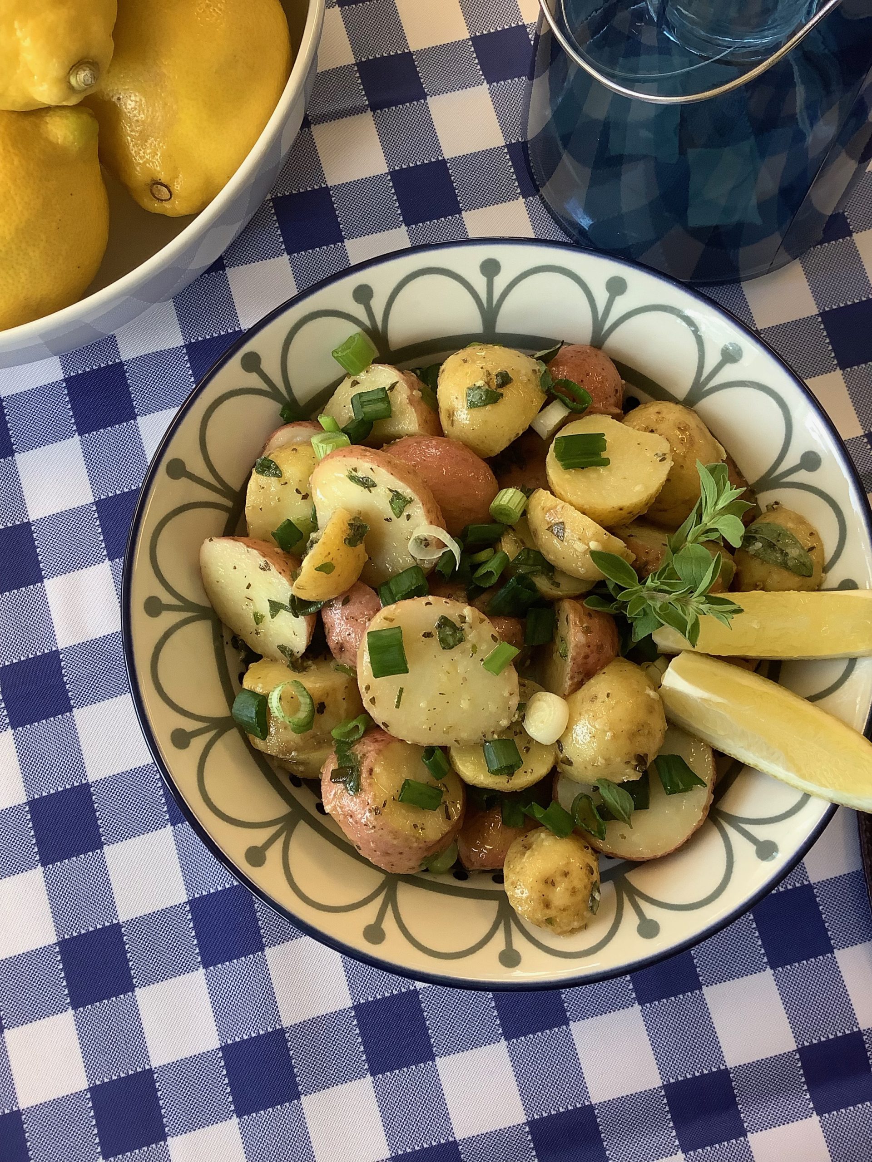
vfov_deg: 58.4
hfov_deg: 45.4
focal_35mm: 31
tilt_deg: -81.3
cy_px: 581
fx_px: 1041
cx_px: 436
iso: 80
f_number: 2.4
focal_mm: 3.3
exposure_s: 1/60
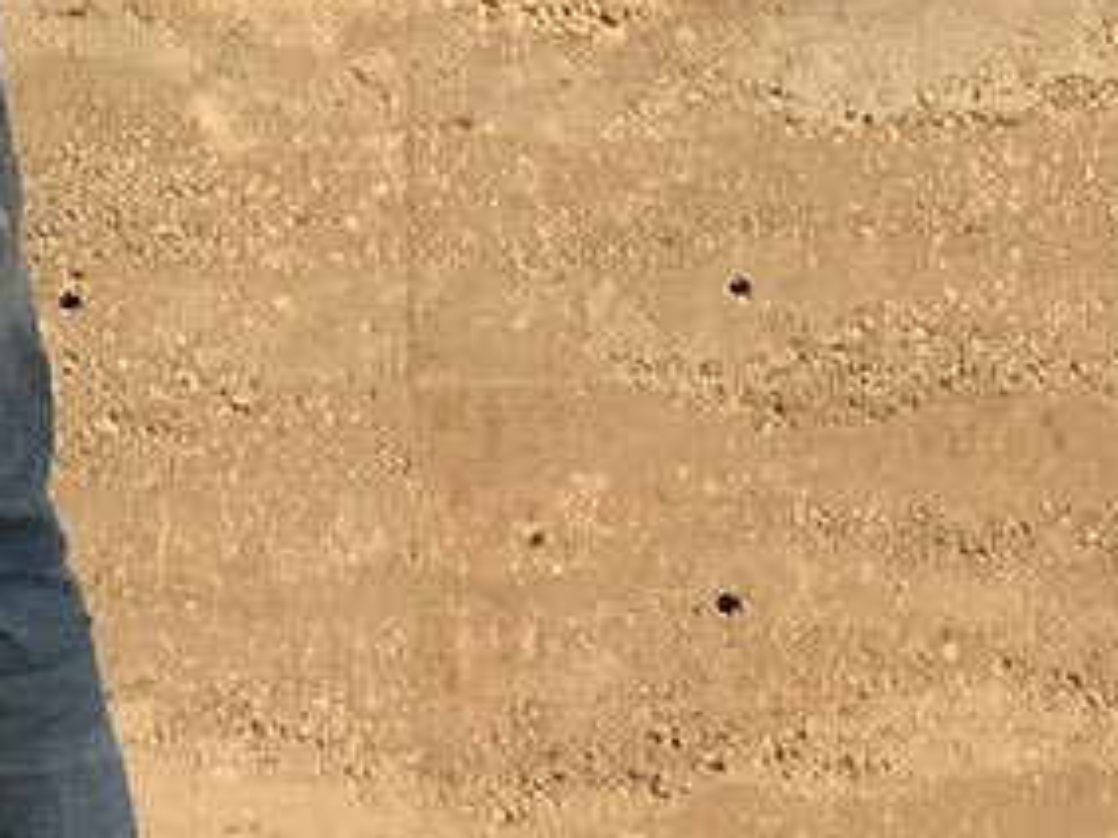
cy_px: -551
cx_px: 93
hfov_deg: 9.4
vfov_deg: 6.9
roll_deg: +0.7
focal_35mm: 210
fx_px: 6780
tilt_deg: +0.1
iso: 25
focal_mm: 4.15
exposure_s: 1/2564
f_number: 2.2
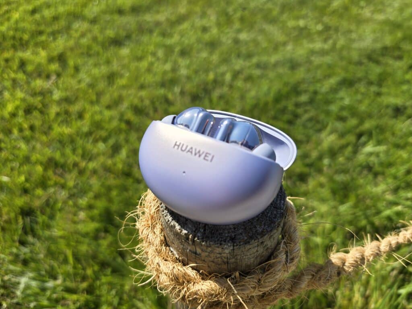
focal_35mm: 23
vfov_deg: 58.9
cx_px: 206
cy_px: 154
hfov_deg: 73.9
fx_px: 274
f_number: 1.7
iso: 12
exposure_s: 1/571
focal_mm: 6.3
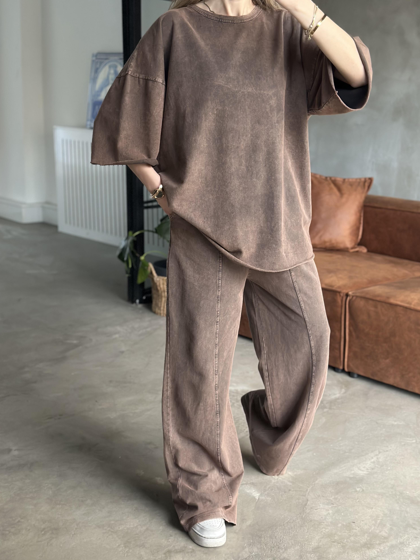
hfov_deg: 29.7
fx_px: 793
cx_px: 214
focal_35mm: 49
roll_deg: -2.4
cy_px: 285
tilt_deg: -33.3
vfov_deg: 38.9
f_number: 1.78
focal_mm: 6.86
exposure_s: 1/40
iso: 400
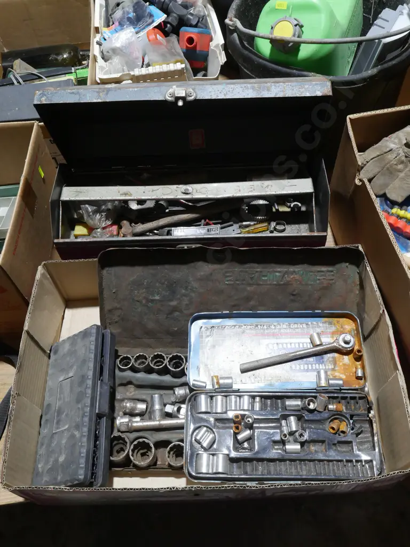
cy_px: 274
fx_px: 442
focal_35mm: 28
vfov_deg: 63.4
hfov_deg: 49.7
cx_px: 205
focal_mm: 14
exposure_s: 1/60
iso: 1600
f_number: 8
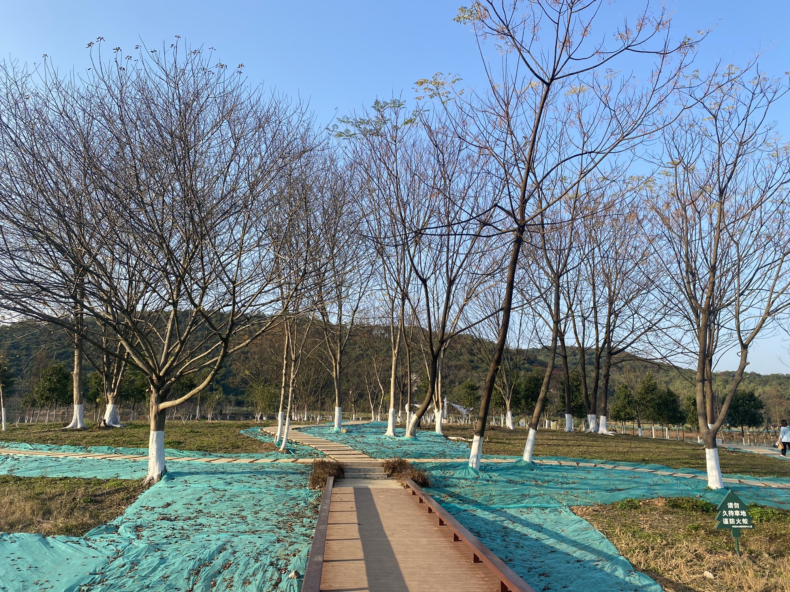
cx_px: 395
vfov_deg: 53.1
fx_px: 593
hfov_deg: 67.3
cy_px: 296
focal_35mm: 26
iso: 32
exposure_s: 1/1182
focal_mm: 4.25
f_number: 1.8
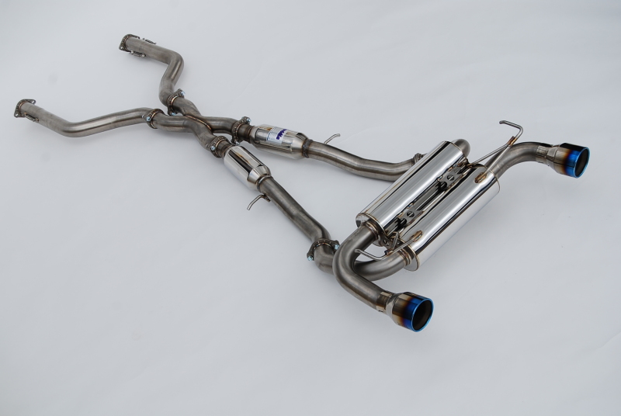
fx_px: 1088
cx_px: 310
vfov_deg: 21.6
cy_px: 208
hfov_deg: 31.8
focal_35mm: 63
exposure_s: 1/250
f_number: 8
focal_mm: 42
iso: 100
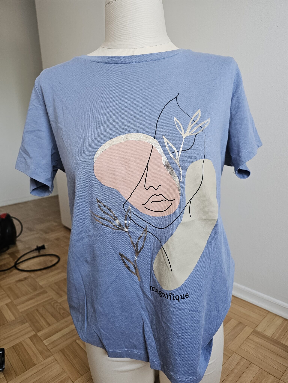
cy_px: 192
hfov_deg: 58.9
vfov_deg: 73.9
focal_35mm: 23
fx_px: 255
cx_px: 144
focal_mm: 6.3
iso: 160
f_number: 1.7
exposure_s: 1/120
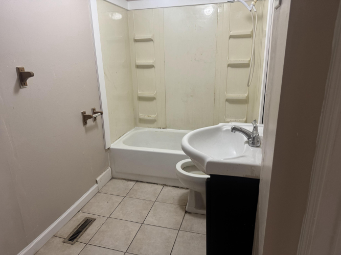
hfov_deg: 71.6
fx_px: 236
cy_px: 128
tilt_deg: -16.3
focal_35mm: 24
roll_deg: +1.0
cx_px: 170
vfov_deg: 56.8
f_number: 1.78
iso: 250
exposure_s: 1/60
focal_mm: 6.76
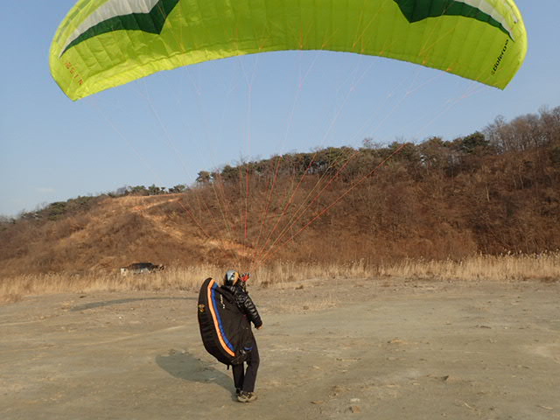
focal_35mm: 25
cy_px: 210
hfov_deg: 69.4
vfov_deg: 54.9
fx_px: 404
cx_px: 280
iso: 100
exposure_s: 1/160
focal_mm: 4.5
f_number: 8
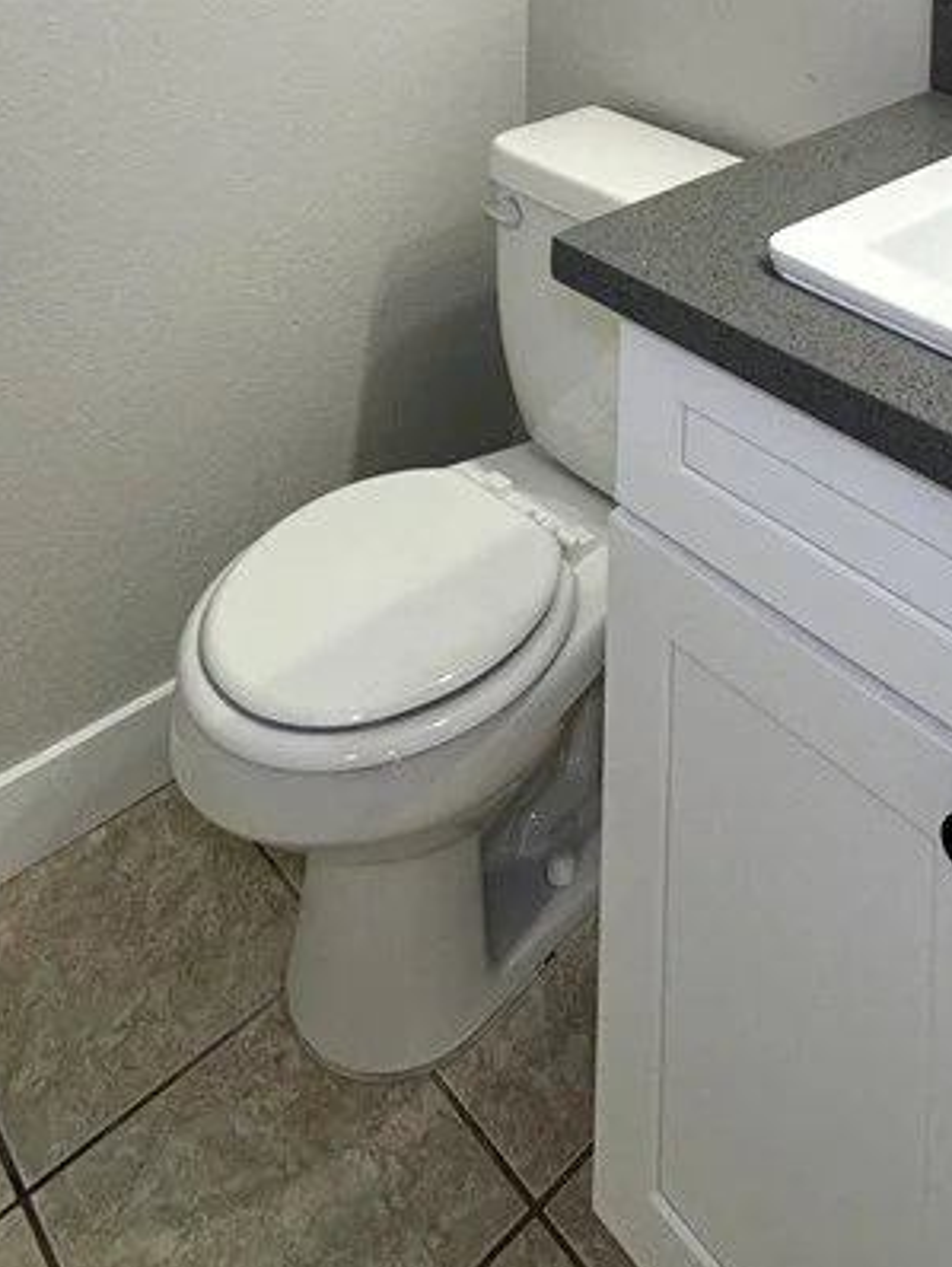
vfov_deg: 36.2
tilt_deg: +0.7
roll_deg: -1.1
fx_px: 1319
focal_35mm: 36
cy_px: -337
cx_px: 634
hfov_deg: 39.2
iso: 100
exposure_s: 1/120
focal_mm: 2.22
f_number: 2.2
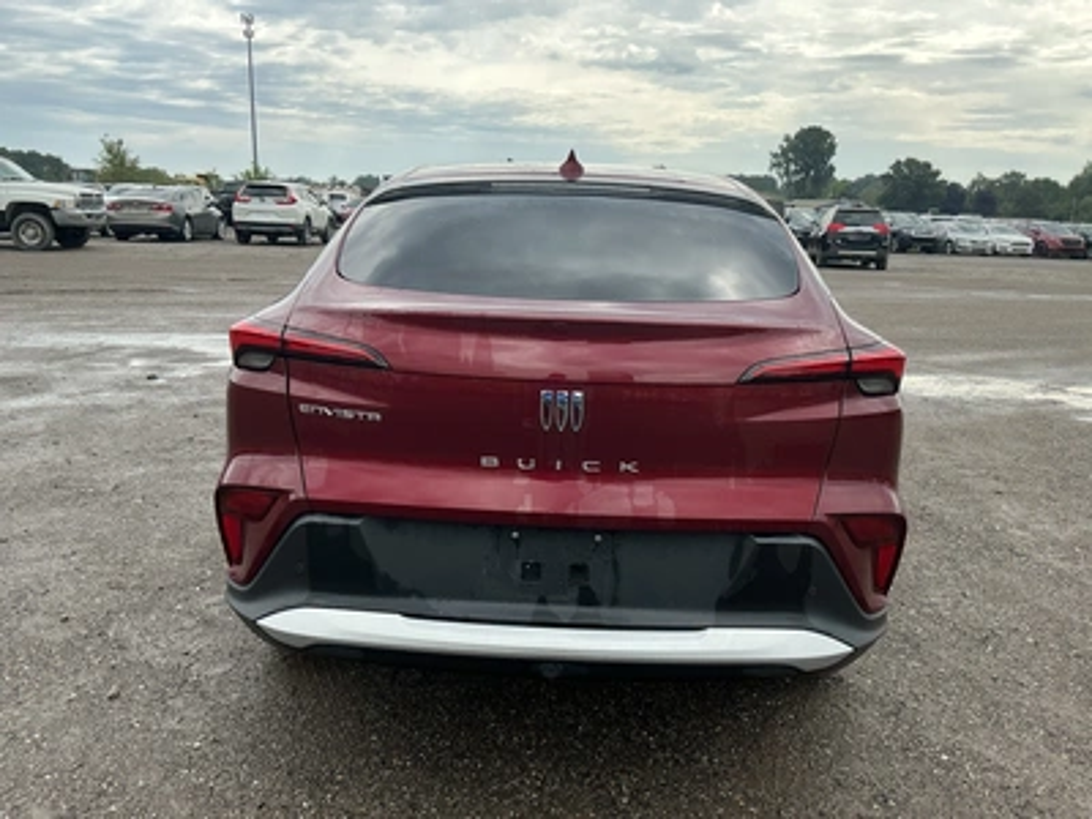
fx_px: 883
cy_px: 410
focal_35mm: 28
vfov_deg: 49.7
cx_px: 546
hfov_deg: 63.4
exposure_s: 1/749
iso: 25
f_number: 1.8
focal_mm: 3
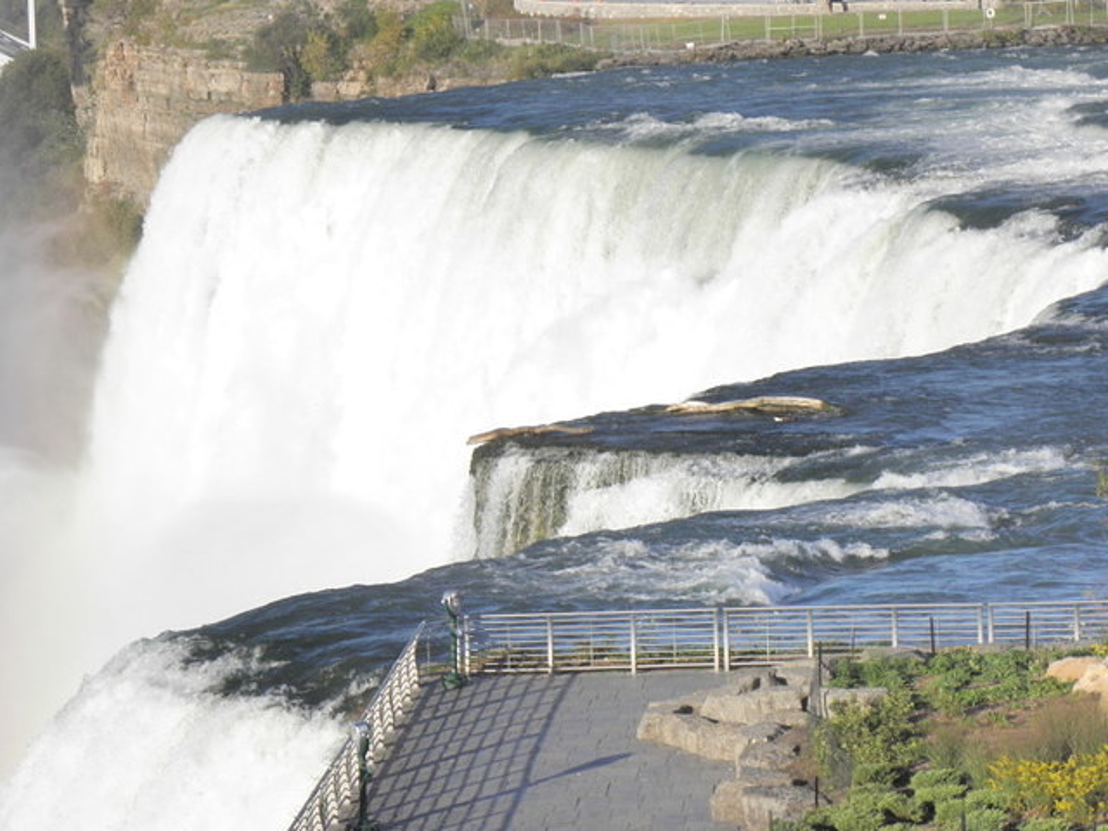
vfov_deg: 9.2
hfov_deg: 12.3
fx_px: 5153
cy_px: 416
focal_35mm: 161
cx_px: 554
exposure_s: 1/640
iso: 100
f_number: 5
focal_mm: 28.82
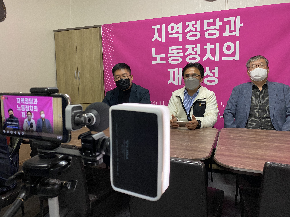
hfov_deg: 67.3
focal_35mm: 26
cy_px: 108
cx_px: 145
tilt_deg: -6.6
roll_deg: -0.5
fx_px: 218
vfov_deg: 53.1
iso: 125
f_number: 1.8
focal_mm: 4.25
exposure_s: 1/60
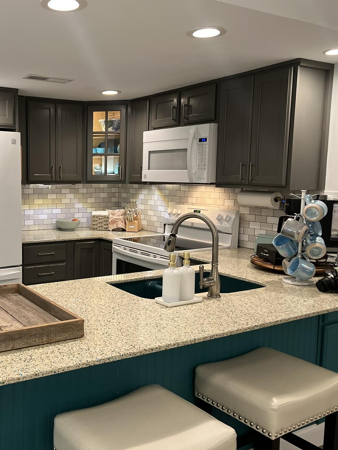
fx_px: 456
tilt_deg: -7.9
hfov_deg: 39.3
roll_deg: -0.8
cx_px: 75
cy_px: 226
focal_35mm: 35
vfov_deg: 52.6
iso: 320
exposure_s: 1/60
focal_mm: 5.7
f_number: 1.5
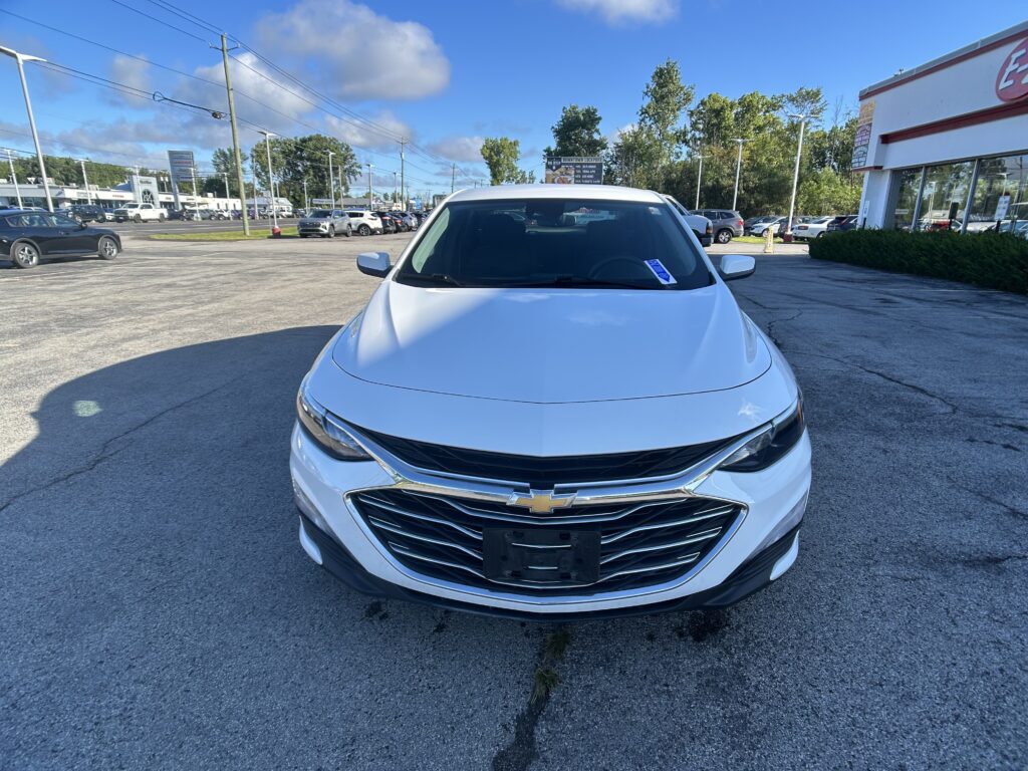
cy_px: 386
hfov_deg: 67.3
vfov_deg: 53.1
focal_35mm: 26
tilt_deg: -15.5
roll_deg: -0.5
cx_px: 514
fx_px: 772
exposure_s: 1/1838
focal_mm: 5.7
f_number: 1.5
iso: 50
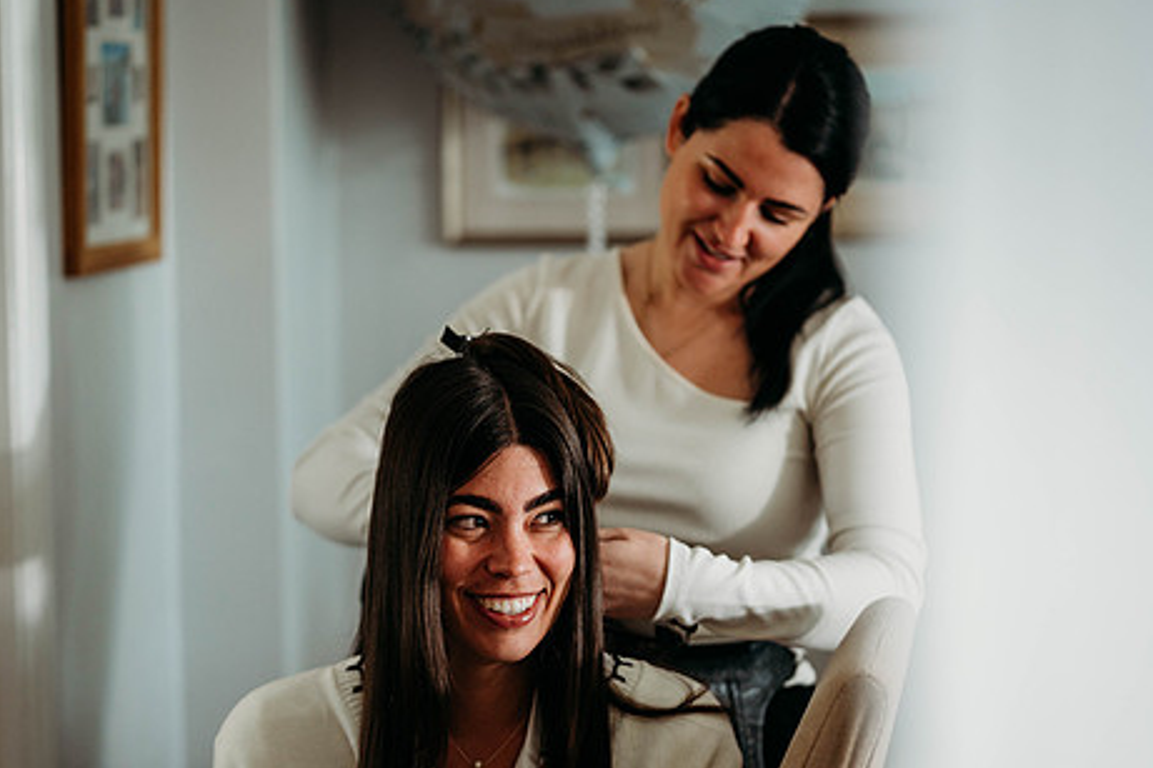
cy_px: 470
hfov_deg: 19.1
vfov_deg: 12.8
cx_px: 460
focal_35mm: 107
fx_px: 3426
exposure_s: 1/200
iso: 560
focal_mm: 85
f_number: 1.8
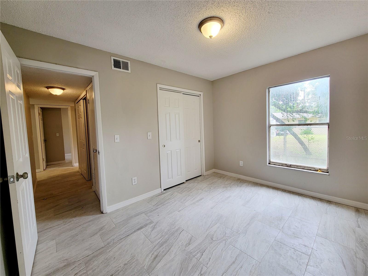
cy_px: 138
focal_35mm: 13
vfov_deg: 89.9
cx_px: 184
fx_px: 138
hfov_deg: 106.2
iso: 80
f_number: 2.2
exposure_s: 1/60.2
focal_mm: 2.2
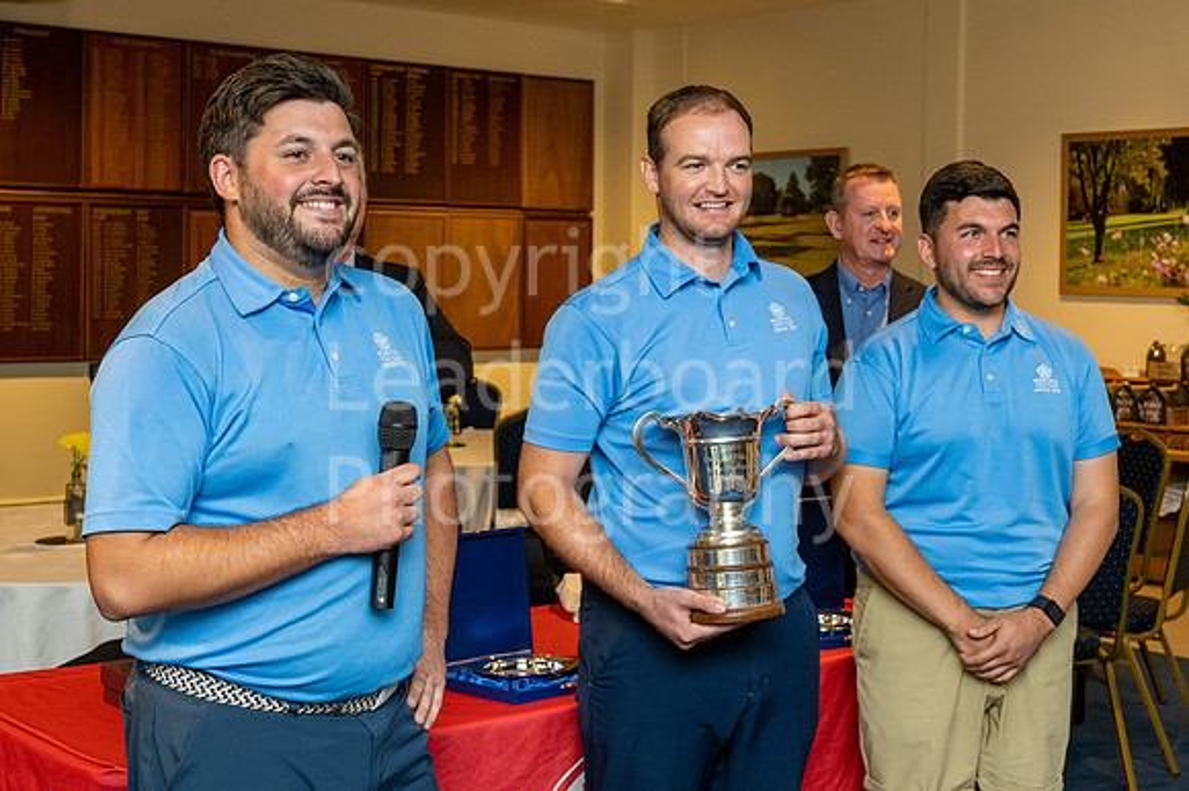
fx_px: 1762
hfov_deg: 37.2
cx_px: 690
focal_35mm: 53
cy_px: 332
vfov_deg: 25.3
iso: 400
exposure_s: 1/50
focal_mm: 31
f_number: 5.6
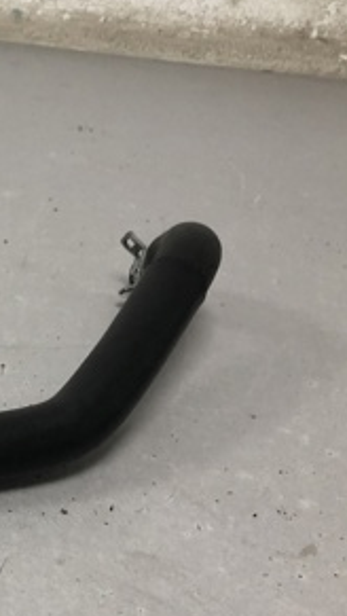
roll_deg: -1.4
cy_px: 375
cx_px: -307
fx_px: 1094
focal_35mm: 67
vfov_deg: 31.3
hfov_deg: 15.2
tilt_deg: -27.7
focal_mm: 4
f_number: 1.8
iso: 32
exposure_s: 1/33
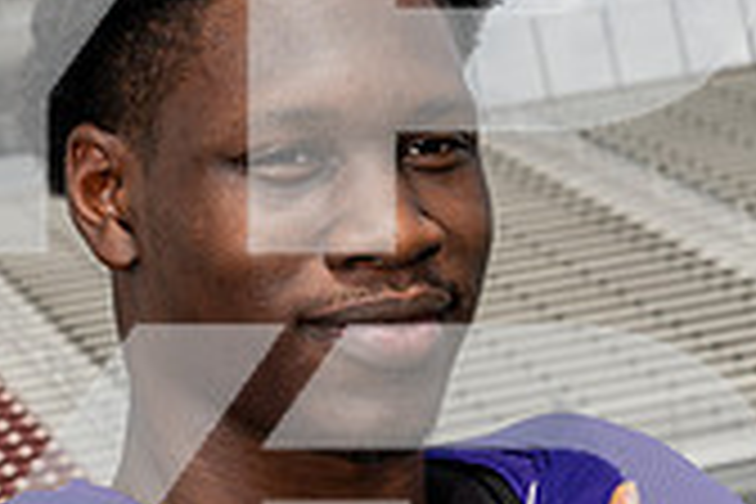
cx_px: 176
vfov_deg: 8.6
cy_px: 565
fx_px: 3339
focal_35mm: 159
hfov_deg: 12.9
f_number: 9
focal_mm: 46
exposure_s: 1/250
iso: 100
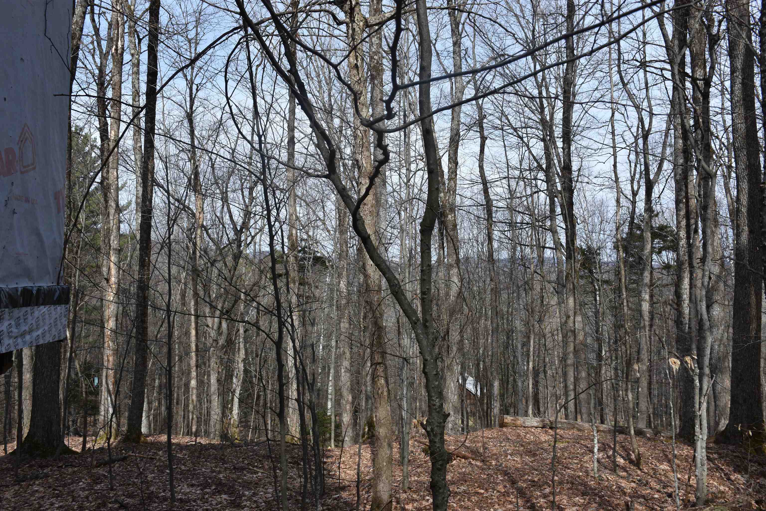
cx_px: 383
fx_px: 734
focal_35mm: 34
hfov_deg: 55.1
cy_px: 256
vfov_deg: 38.4
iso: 280
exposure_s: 1/500
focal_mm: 23
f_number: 8
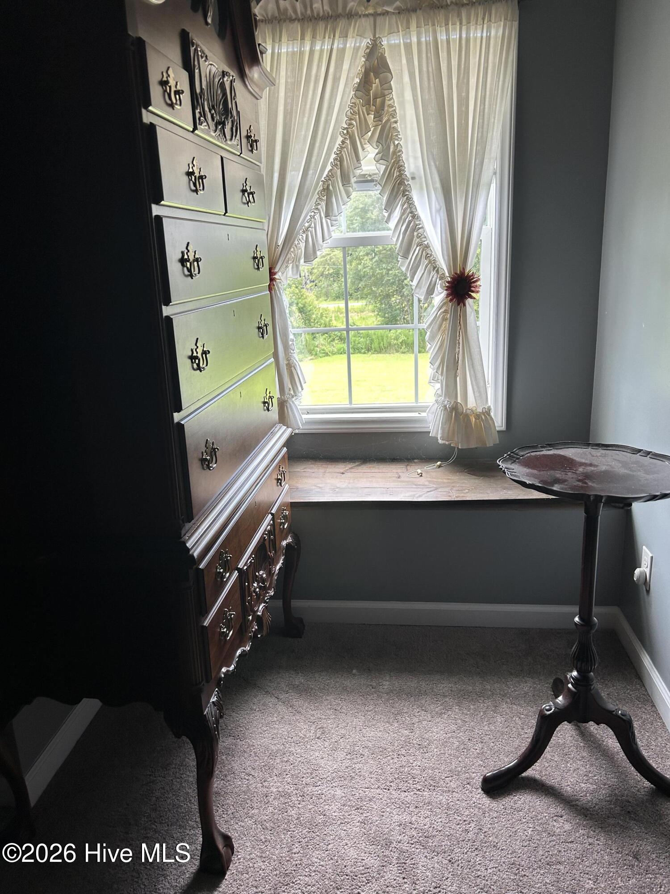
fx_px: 671
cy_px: 447
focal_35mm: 26
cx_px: 335
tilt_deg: -15.2
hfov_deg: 53.1
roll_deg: +2.1
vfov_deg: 67.3
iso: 64
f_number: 1.5
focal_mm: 5.7
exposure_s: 1/121
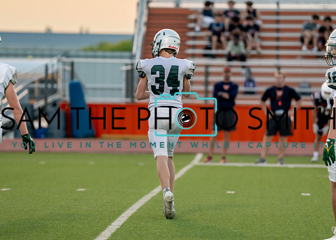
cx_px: 175
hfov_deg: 6.6
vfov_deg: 4.7
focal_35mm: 305
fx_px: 2909
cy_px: 96
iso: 1000
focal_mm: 200
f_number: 2.8
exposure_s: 1/1000
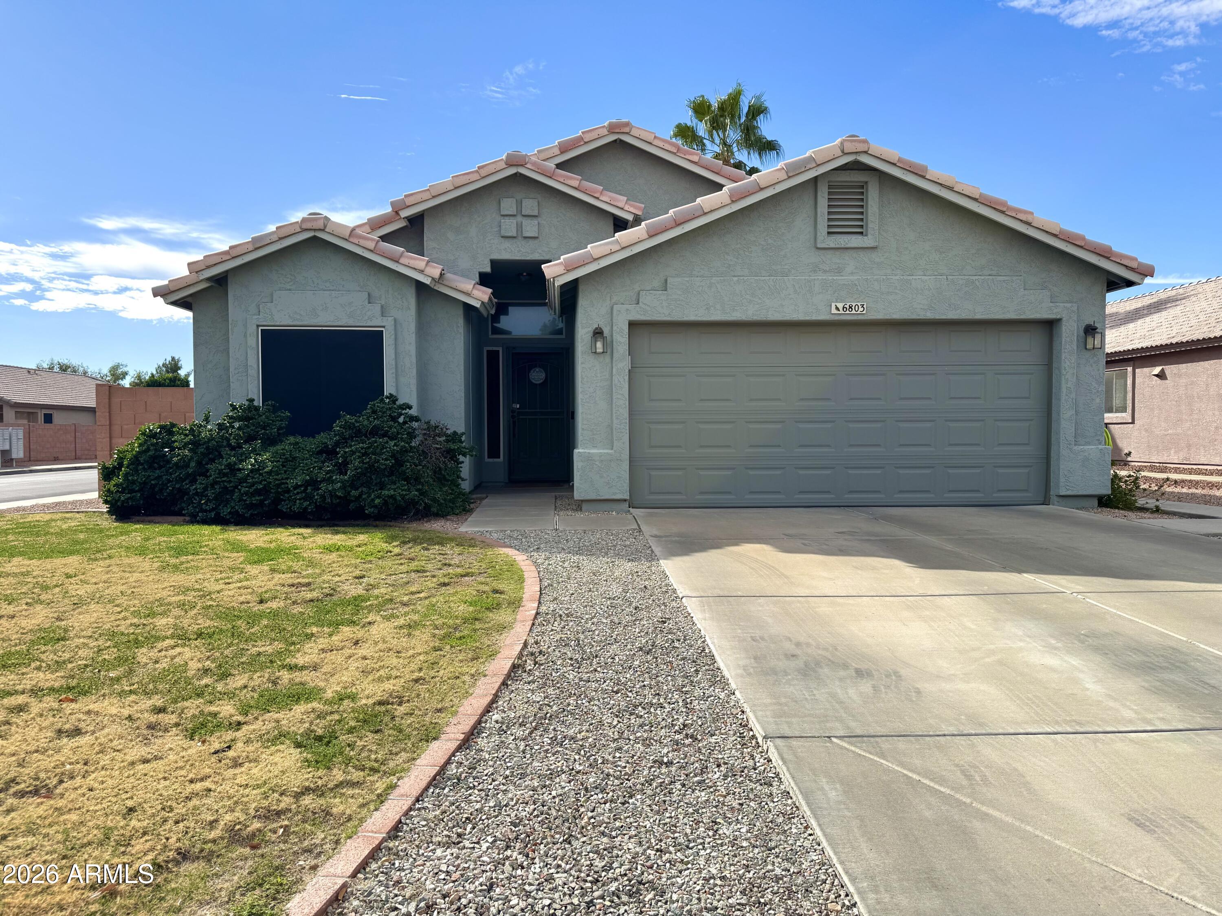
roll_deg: -0.1
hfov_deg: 71.6
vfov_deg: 56.8
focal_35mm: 24
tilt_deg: -1.8
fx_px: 847
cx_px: 611
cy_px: 458
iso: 80
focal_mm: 6.76
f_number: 1.78
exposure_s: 1/4950
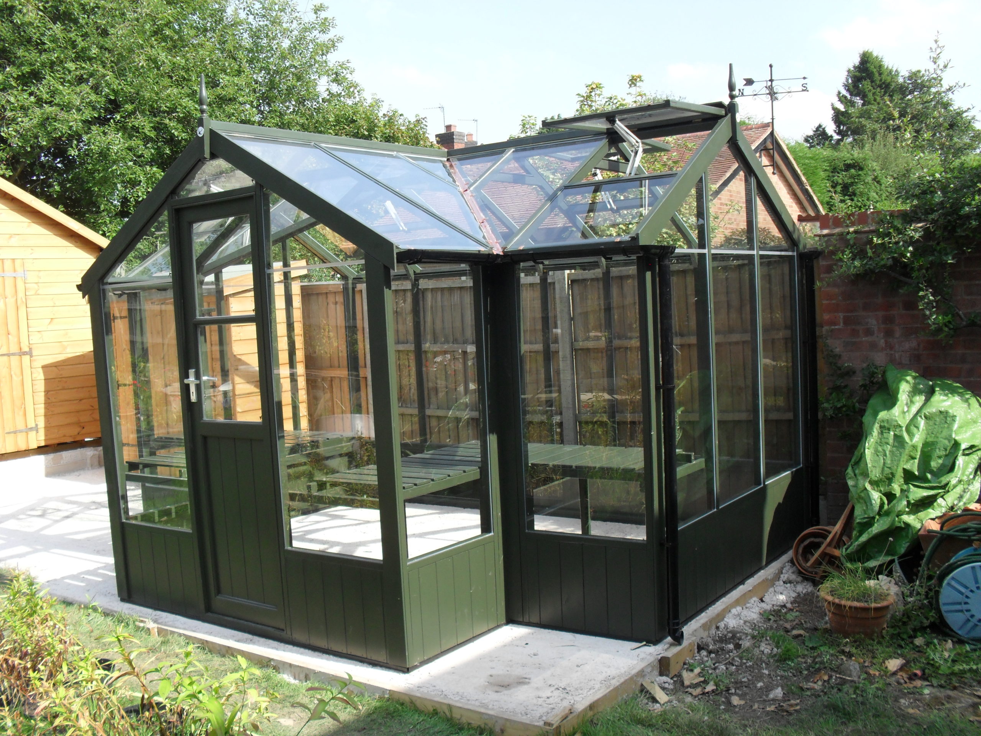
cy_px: 368
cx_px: 490
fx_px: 992
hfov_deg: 52.6
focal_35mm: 35
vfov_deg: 40.7
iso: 100
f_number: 3.2
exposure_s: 1/350
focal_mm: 6.3
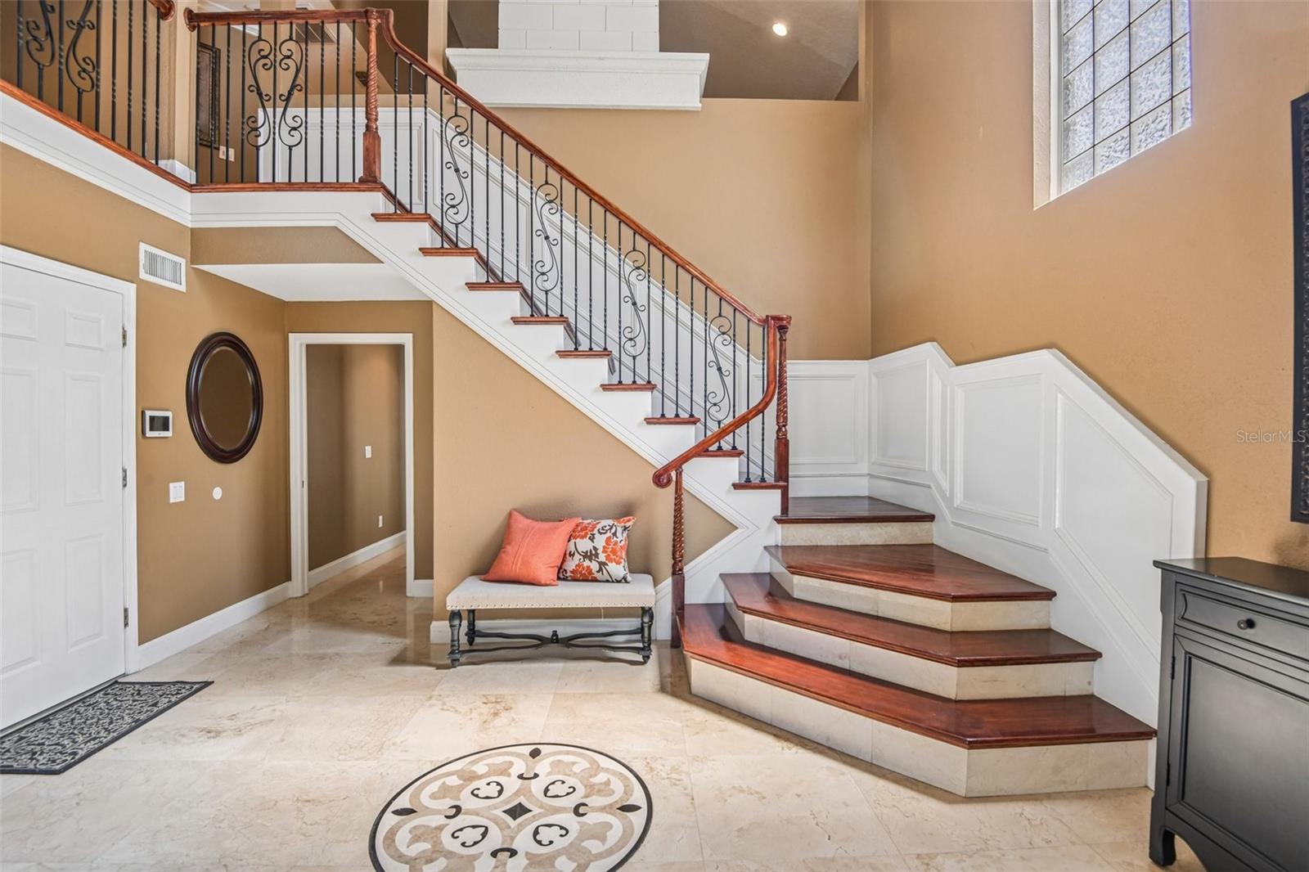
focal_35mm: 16
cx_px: 654
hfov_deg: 96.7
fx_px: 582
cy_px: 436
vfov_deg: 73.7
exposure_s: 1/80
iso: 400
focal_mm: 16
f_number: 8
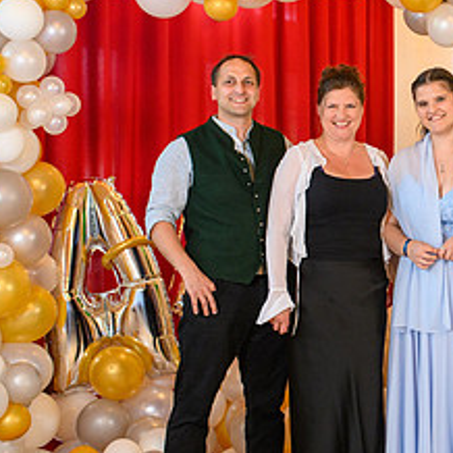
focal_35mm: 79
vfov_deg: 21.9
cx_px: 422
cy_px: 193
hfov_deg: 21.4
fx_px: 1170
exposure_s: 1/100
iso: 1250
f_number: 3.5
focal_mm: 35
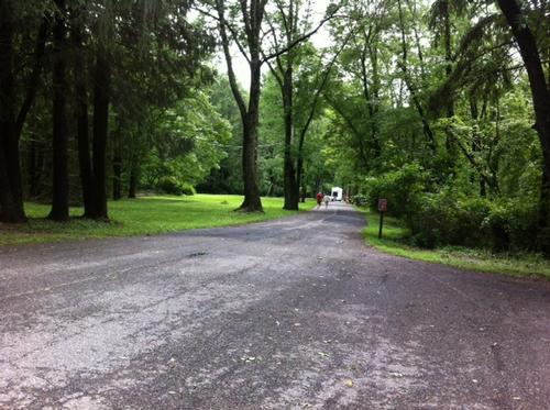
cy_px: 205
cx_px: 275
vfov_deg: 40.6
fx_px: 555
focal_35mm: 35
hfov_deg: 52.7
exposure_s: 1/133
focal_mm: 3.85
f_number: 2.8
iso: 80
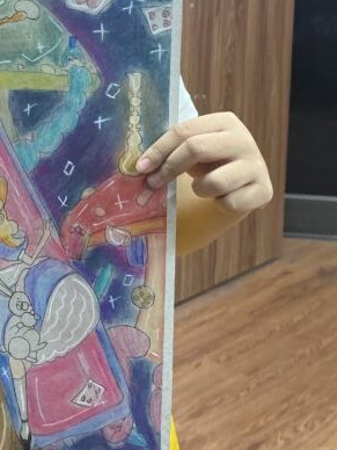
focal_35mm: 67
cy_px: 57
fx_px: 870
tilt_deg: -6.9
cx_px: -15
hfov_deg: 21.0
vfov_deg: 28.0
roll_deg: +1.0
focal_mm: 4.25
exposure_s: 1/100
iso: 80
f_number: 1.8
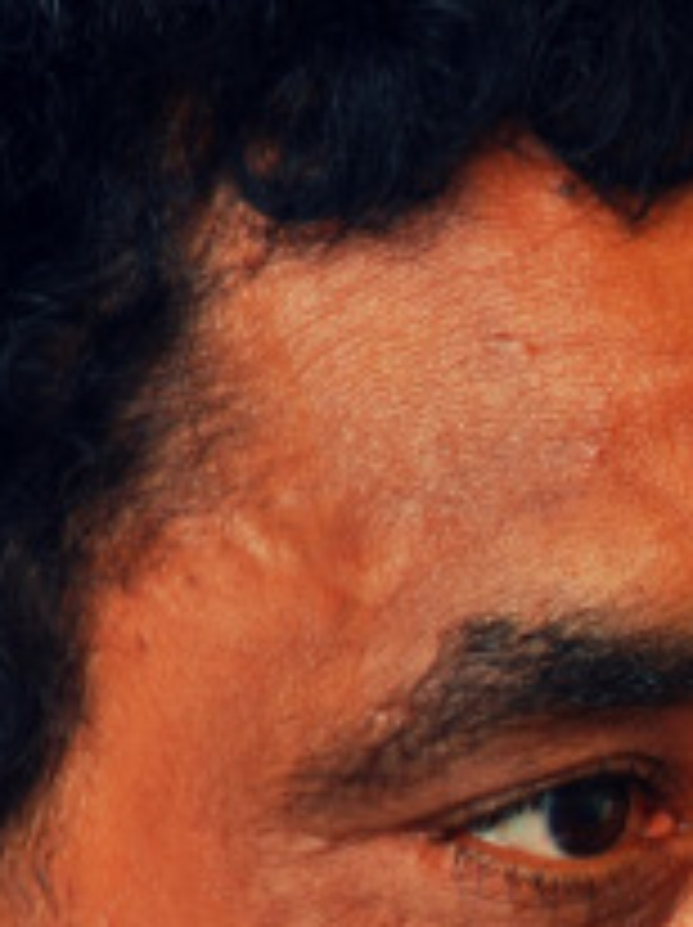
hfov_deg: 2.1
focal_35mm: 714
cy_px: 954
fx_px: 19092
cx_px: 1208
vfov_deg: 2.8
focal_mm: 135
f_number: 10
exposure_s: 1/125
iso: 100
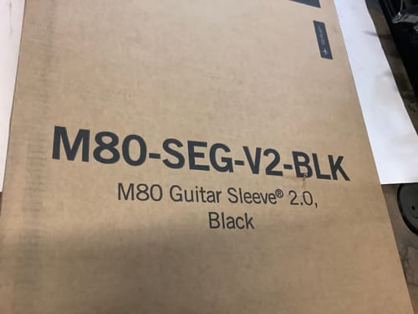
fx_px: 374
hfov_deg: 58.4
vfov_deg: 45.4
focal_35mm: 31
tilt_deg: -58.7
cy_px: 157
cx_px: 209
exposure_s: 1/50
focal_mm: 3.3
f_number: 2.4
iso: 320
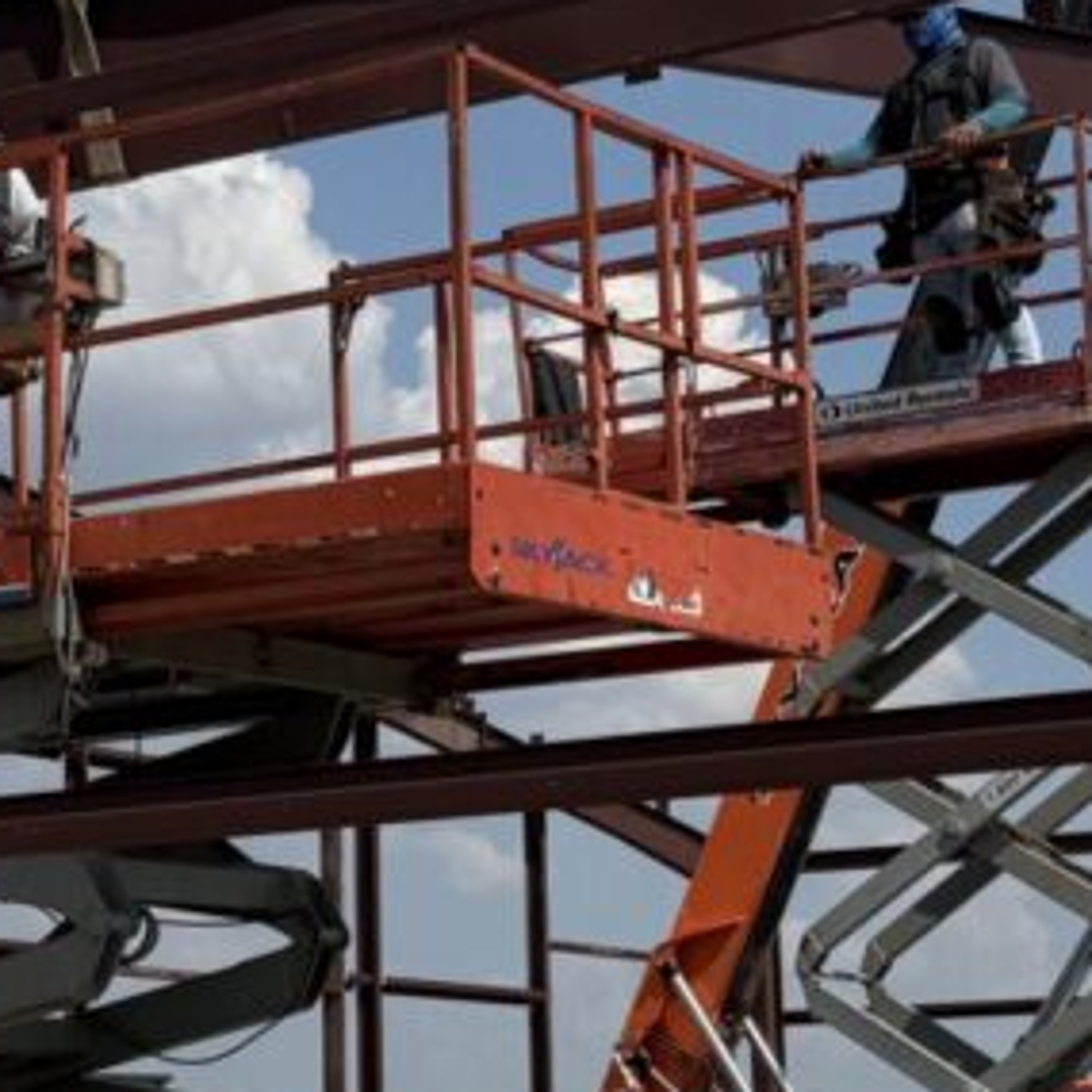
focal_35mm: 107
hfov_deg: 16.2
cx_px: 314
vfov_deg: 16.3
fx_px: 3819
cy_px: 582
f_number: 1.78
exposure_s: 1/9091
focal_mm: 6.76
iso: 80
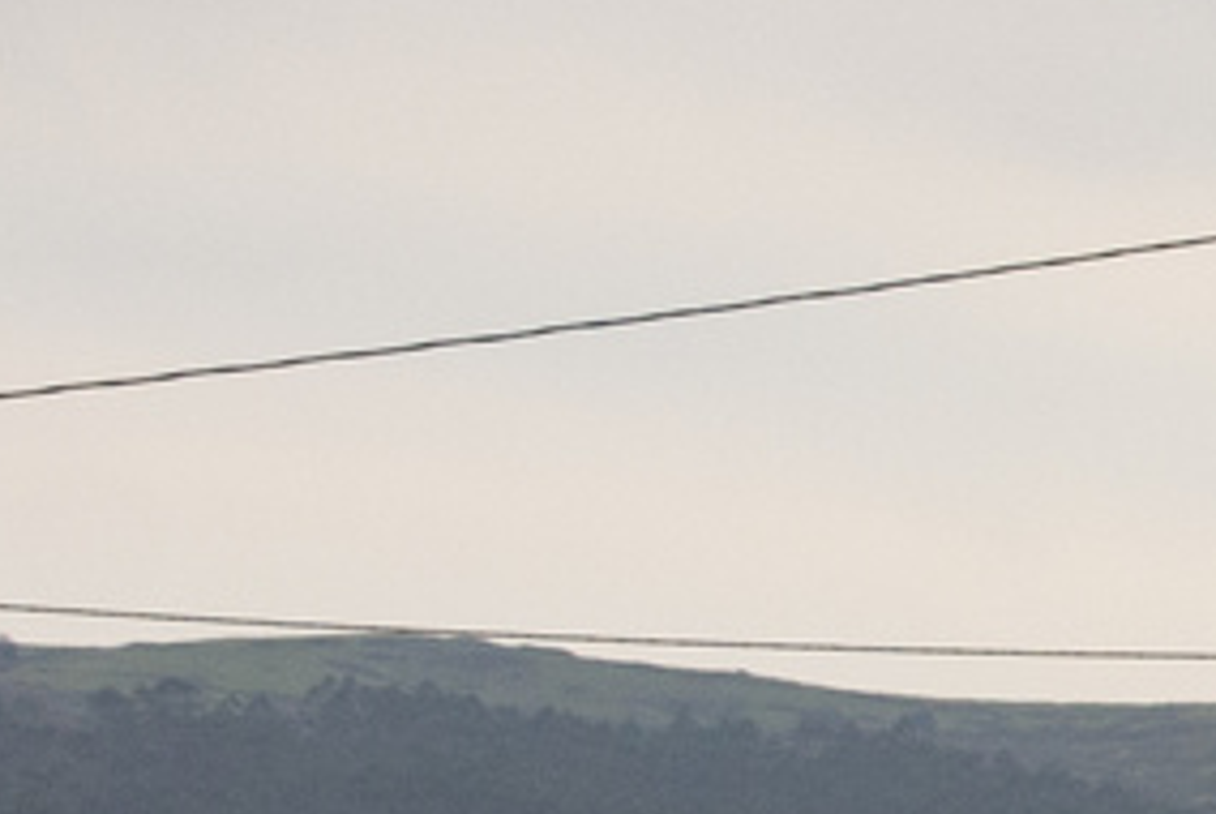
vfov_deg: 5.7
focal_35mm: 243
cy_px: 313
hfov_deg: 7.2
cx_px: 4055
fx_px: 8216
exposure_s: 1/200
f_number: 5.6
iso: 400
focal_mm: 24
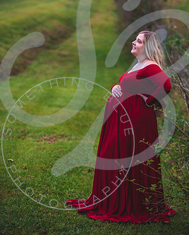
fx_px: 984
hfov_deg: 11.0
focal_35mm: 141
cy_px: 89
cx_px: 100
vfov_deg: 13.6
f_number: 2.8
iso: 200
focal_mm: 110
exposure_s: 1/320
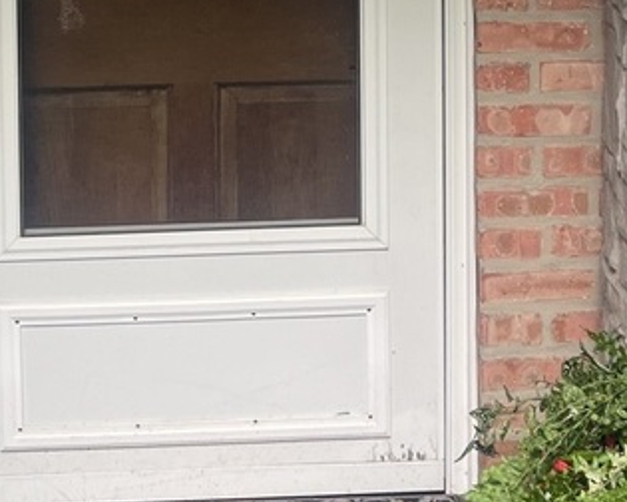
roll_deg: +0.1
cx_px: 382
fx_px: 1614
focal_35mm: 87
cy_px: -211
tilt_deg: -3.1
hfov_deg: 21.9
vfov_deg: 16.4
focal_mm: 5.7
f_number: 1.5
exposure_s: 1/121
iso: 80
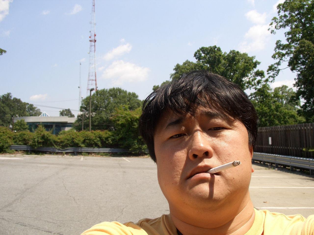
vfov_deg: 42.9
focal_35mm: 33
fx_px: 299
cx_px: 157
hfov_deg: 55.4
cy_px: 118
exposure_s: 1/640
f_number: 4.5
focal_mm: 7.1
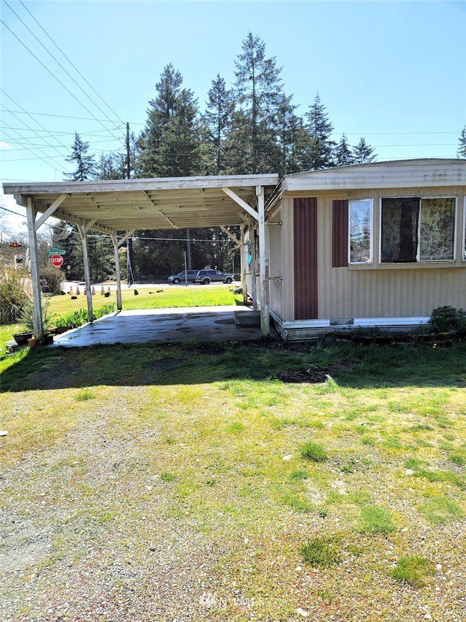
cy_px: 311
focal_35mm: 25
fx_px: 449
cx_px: 233
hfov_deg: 54.9
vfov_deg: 69.4
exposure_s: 1/666
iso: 20
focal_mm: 7
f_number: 1.8
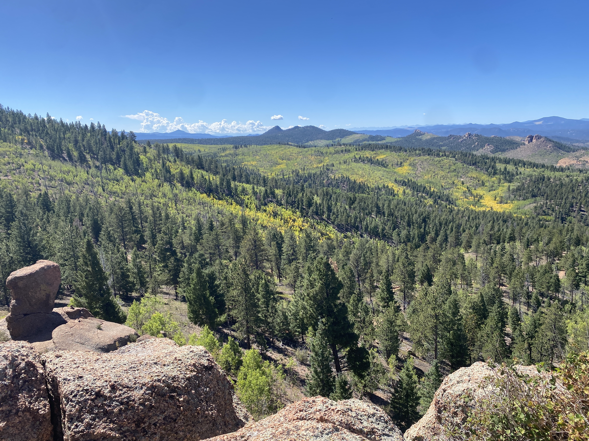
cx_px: 294
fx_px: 442
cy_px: 220
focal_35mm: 26
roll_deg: +0.6
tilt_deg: -12.9
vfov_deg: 53.1
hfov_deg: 67.3
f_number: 1.8
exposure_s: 1/2268
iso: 32
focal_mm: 4.25
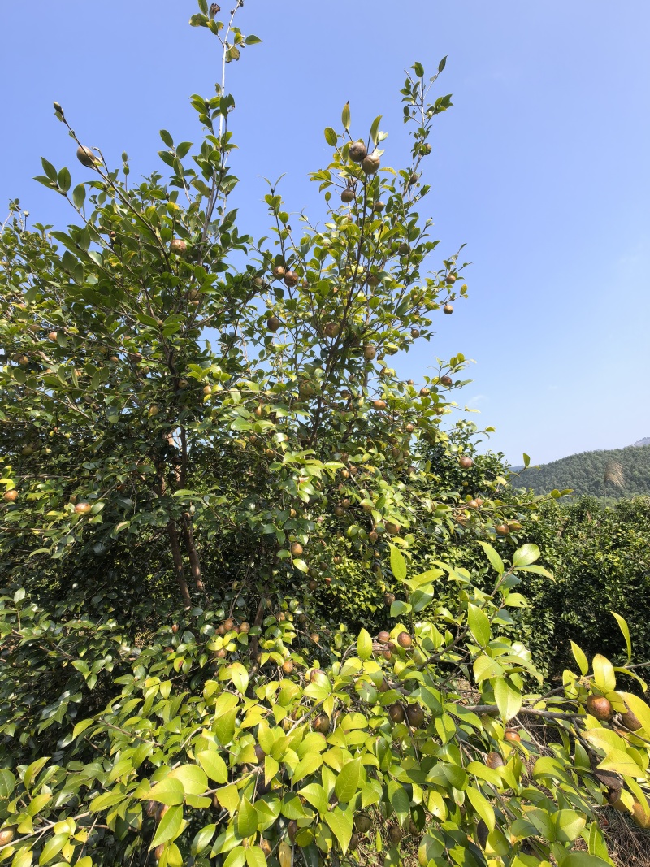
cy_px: 434
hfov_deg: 74.7
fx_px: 426
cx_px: 325
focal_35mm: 17
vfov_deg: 91.0
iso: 50
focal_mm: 1.95
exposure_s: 1/412
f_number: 2.2
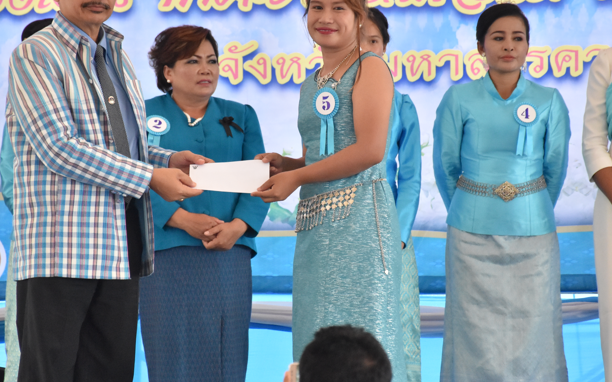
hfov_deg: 8.0
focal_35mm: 261
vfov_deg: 5.0
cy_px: 196
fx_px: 4353
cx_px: 295
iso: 2000
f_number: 5.6
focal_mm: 116
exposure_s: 1/320
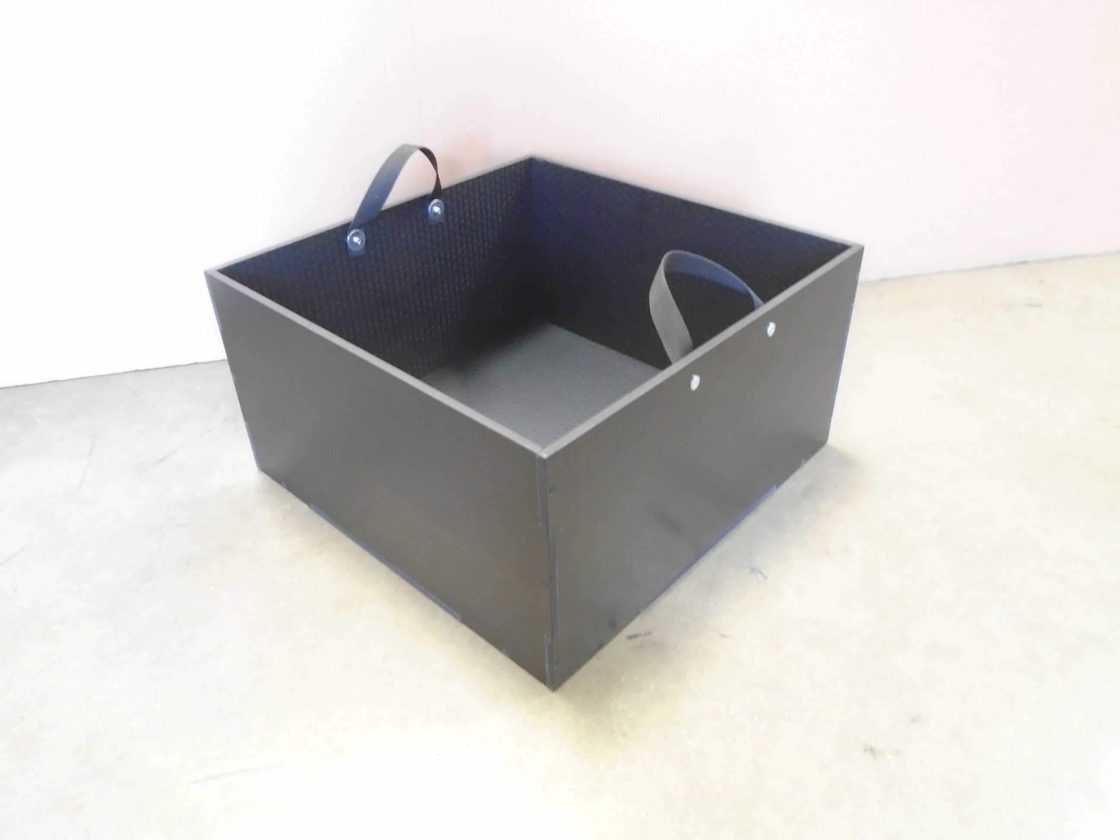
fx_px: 841
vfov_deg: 53.1
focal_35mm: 26
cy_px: 420
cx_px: 560
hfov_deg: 67.3
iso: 400
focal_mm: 4.6
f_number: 3.2
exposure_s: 1/13
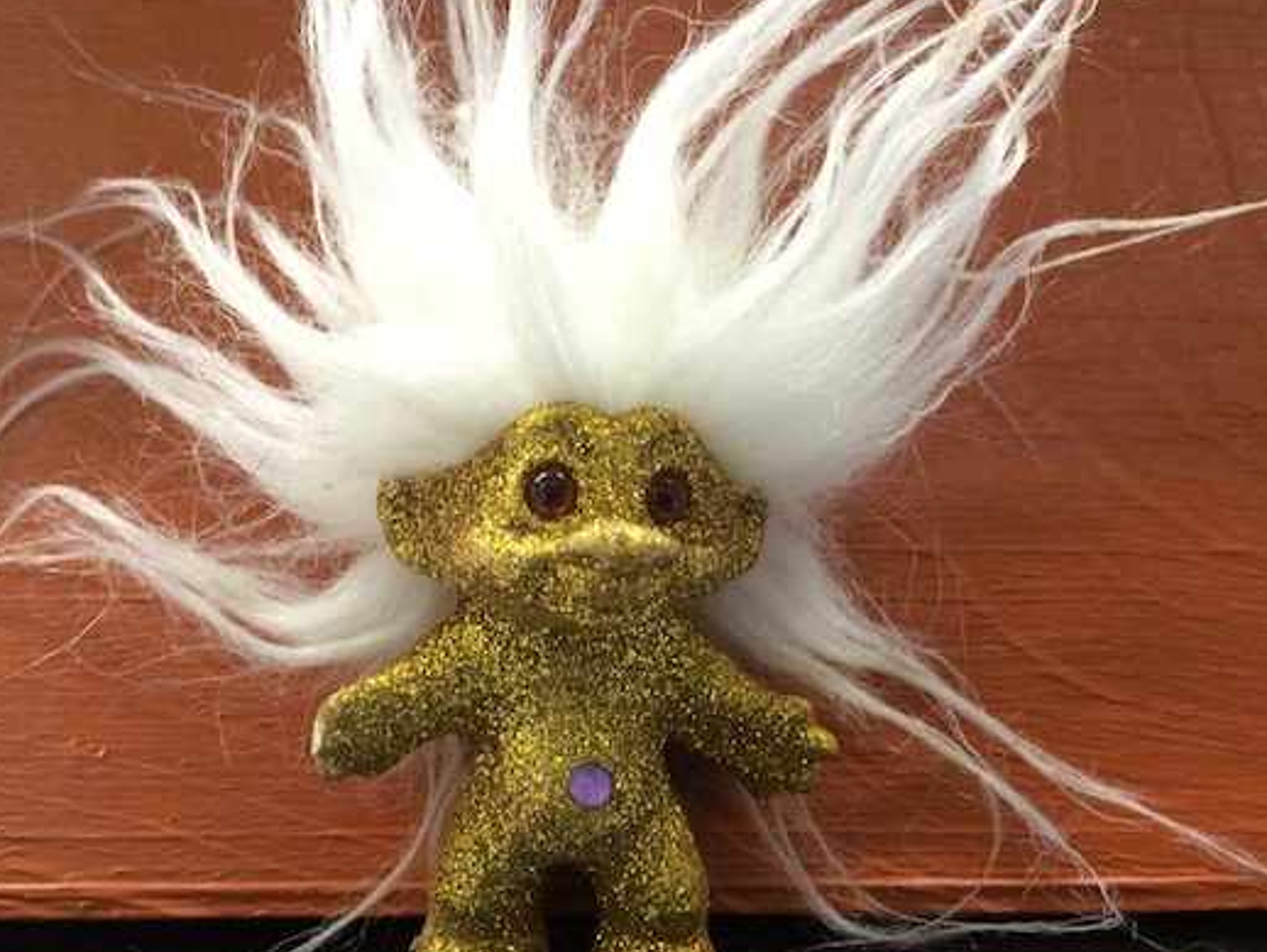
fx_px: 1208
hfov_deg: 55.3
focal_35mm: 33
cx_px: 589
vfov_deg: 43.0
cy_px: 474
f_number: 2.2
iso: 250
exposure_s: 1/17
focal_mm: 4.15
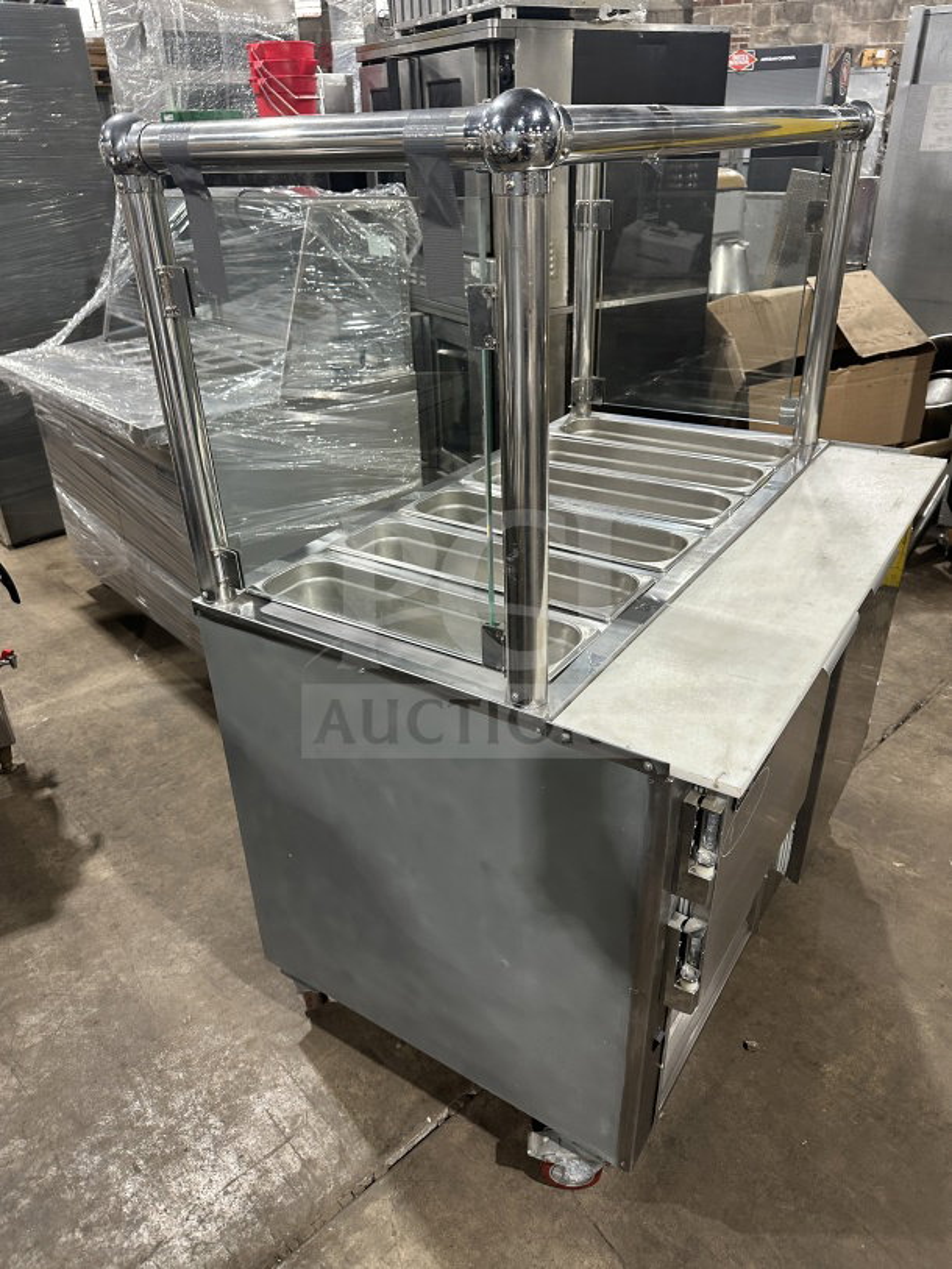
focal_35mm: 24
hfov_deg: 56.8
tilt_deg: -29.1
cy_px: 634
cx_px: 476
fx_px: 880
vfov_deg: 71.6
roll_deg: -2.3
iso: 250
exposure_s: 1/60
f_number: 1.78
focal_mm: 6.86
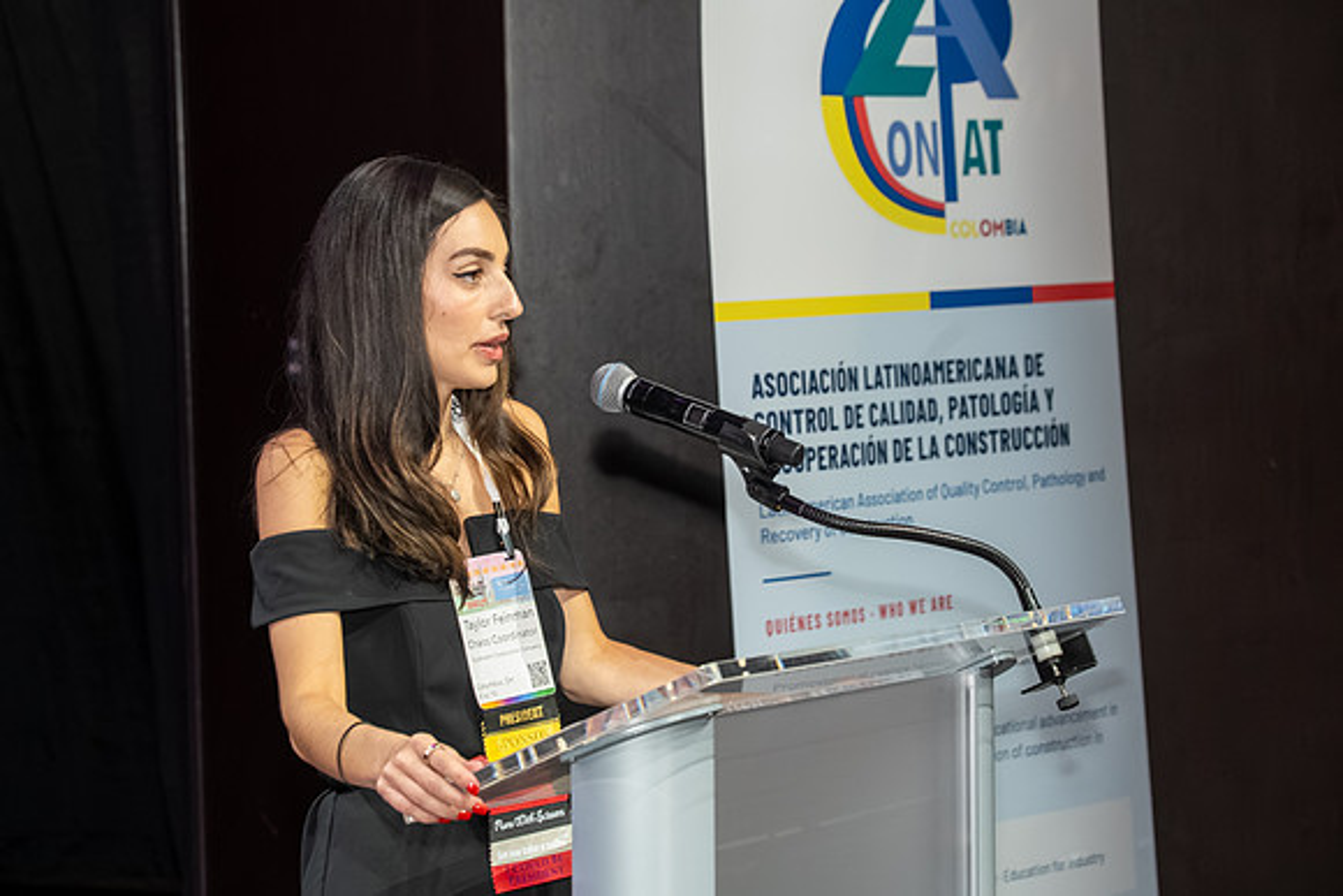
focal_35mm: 105
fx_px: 3918
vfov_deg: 13.0
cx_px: 672
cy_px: 448
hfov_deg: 19.5
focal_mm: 105
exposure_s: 1/125
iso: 4000
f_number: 5.6
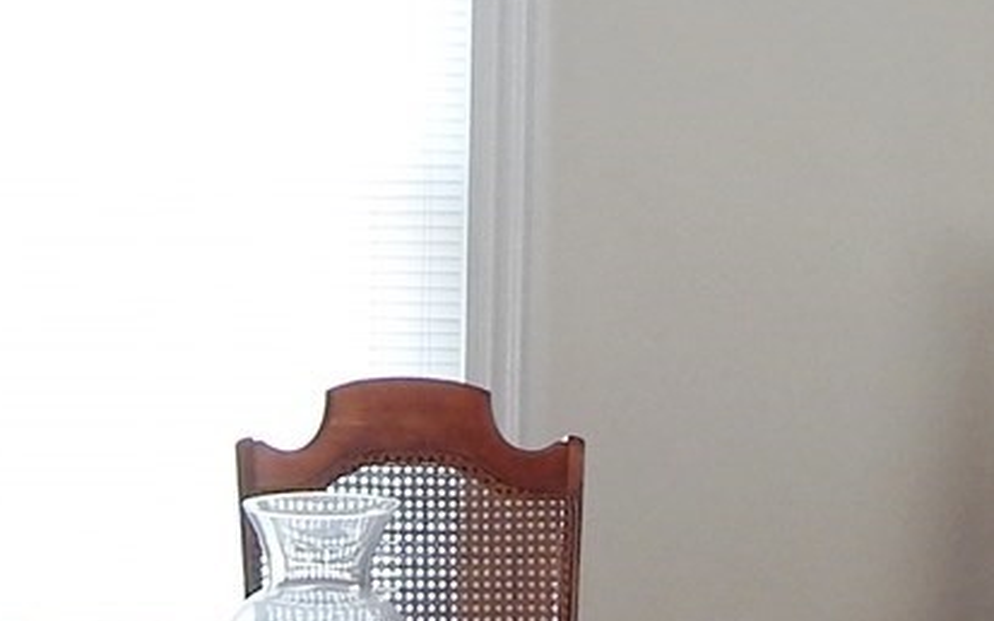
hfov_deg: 17.2
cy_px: 140
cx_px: 407
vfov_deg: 10.8
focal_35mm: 121
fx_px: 3277
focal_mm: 4
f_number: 3
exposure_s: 1/30
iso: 125
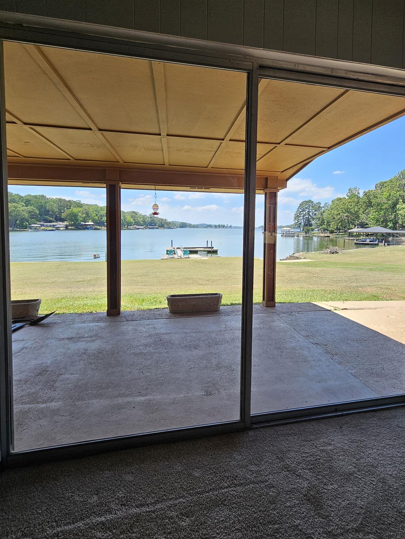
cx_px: 220
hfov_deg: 81.6
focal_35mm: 15
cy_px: 239
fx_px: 234
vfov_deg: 97.7
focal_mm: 2.2
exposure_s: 1/771
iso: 64
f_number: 2.2
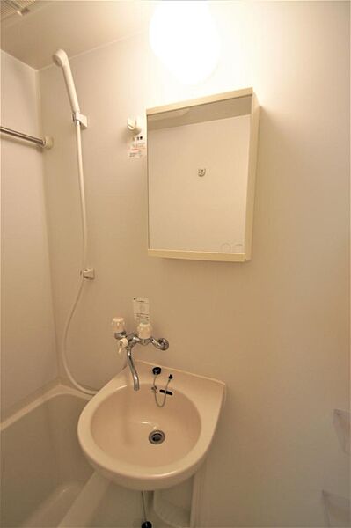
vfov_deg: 95.0
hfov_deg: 72.0
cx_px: 176
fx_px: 242
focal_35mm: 16
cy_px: 264
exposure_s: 1/30
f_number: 3.5
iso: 250
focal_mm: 11
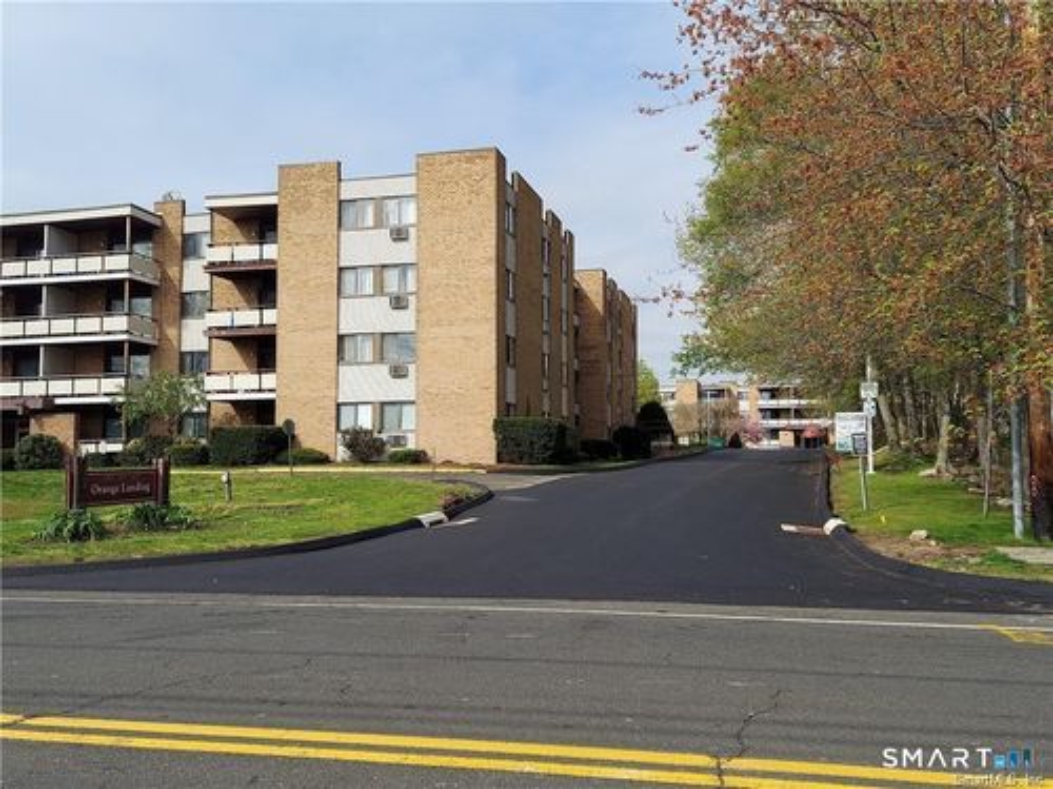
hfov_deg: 71.6
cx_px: 526
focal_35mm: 24
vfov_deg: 56.8
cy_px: 394
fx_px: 730
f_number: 1.8
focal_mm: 5.23
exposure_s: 1/1773
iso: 50
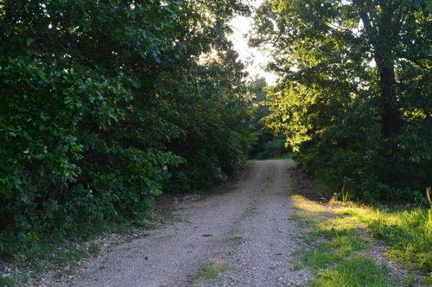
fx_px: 503
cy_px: 144
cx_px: 216
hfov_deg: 46.5
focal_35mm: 42
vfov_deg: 31.8
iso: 400
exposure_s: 1/100
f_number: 9
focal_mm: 28
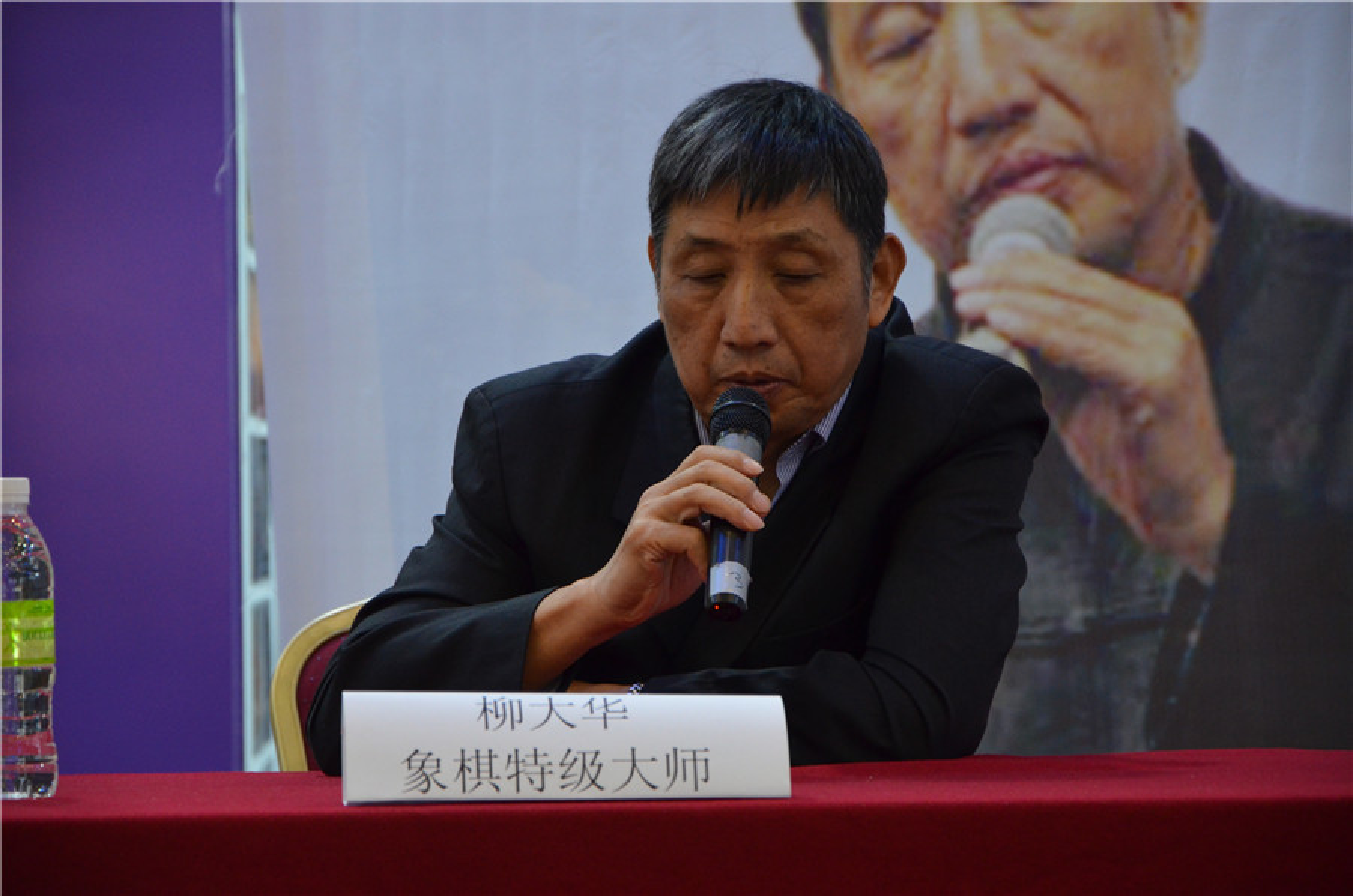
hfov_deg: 13.1
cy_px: 448
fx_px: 5907
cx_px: 676
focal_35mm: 158
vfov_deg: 8.7
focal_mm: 105
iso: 1800
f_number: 5.6
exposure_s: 1/30
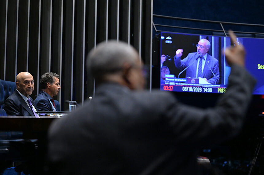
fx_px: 710
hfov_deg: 21.1
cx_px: 132
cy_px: 88
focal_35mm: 97
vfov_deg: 14.0
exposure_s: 1/200
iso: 1600
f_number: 2.8
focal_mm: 97
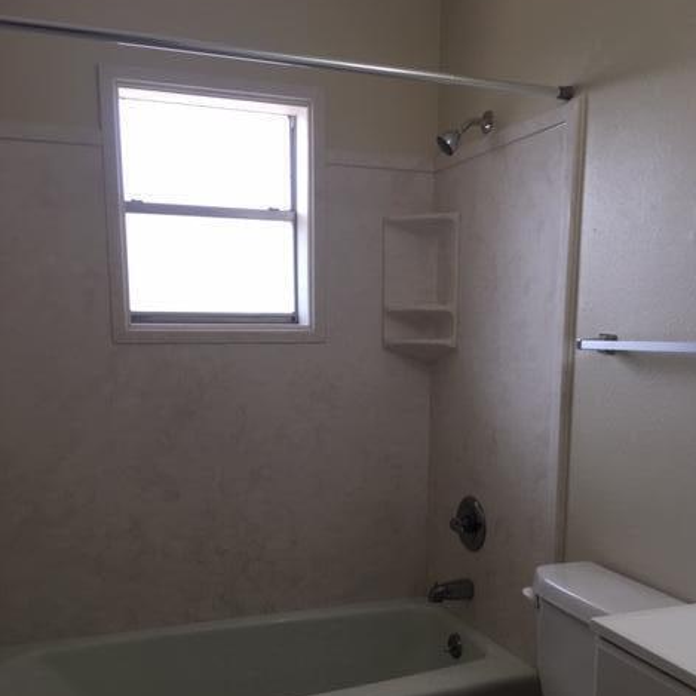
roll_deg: +1.4
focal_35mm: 35
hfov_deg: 47.2
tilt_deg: -11.1
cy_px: 454
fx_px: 796
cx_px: 355
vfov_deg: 46.6
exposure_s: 1/120
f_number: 2.2
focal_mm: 4.15
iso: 40
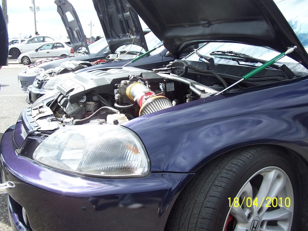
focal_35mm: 43
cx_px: 154
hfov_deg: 43.9
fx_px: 383
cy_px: 116
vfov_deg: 33.6
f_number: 2.8
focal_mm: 7.1
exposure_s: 1/500
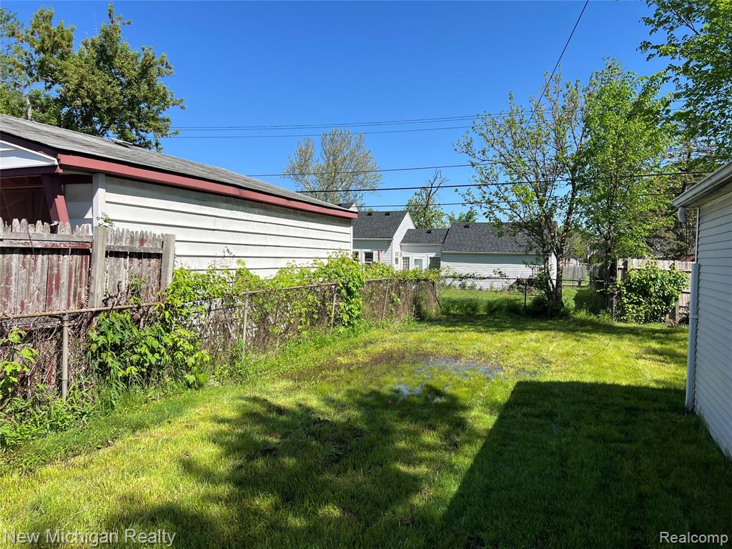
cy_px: 274
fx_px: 550
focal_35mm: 26
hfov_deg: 67.3
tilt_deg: -1.8
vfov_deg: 53.1
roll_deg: -1.5
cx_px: 366
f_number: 1.5
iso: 50
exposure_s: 1/3077
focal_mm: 5.7
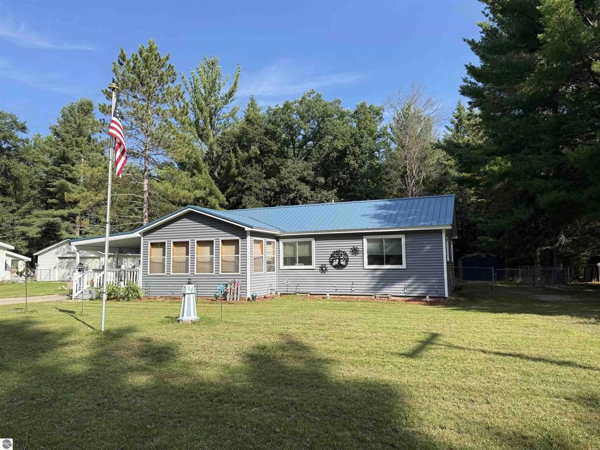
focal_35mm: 24
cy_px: 225
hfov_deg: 71.6
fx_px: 416
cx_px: 300
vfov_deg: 56.8
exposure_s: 1/2611
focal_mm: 6.76
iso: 80
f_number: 1.78
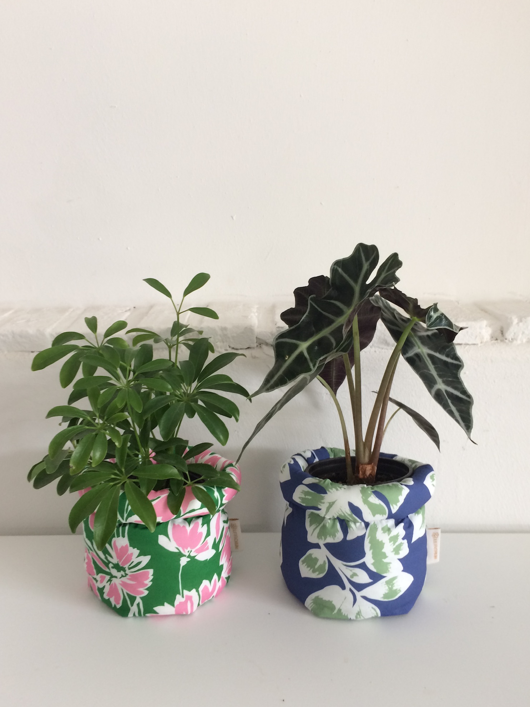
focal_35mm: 30
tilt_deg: -14.1
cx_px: 257
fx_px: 612
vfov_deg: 60.0
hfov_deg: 46.8
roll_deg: +2.7
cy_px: 362
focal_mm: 4.15
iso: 50
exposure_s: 1/30
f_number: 2.2
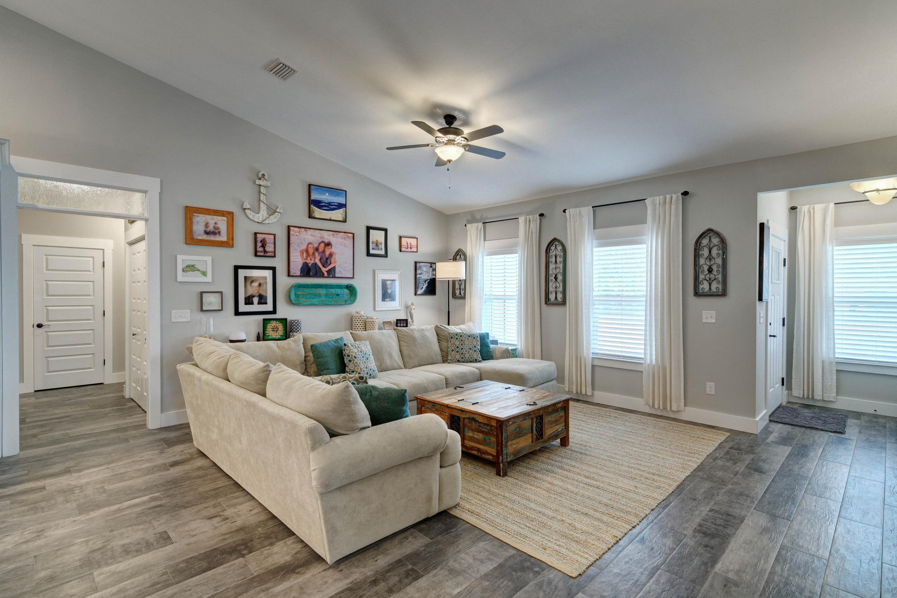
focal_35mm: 16
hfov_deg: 96.7
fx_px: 399
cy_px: 299
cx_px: 448
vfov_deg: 73.7
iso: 400
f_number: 8
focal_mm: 11
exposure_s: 1/60
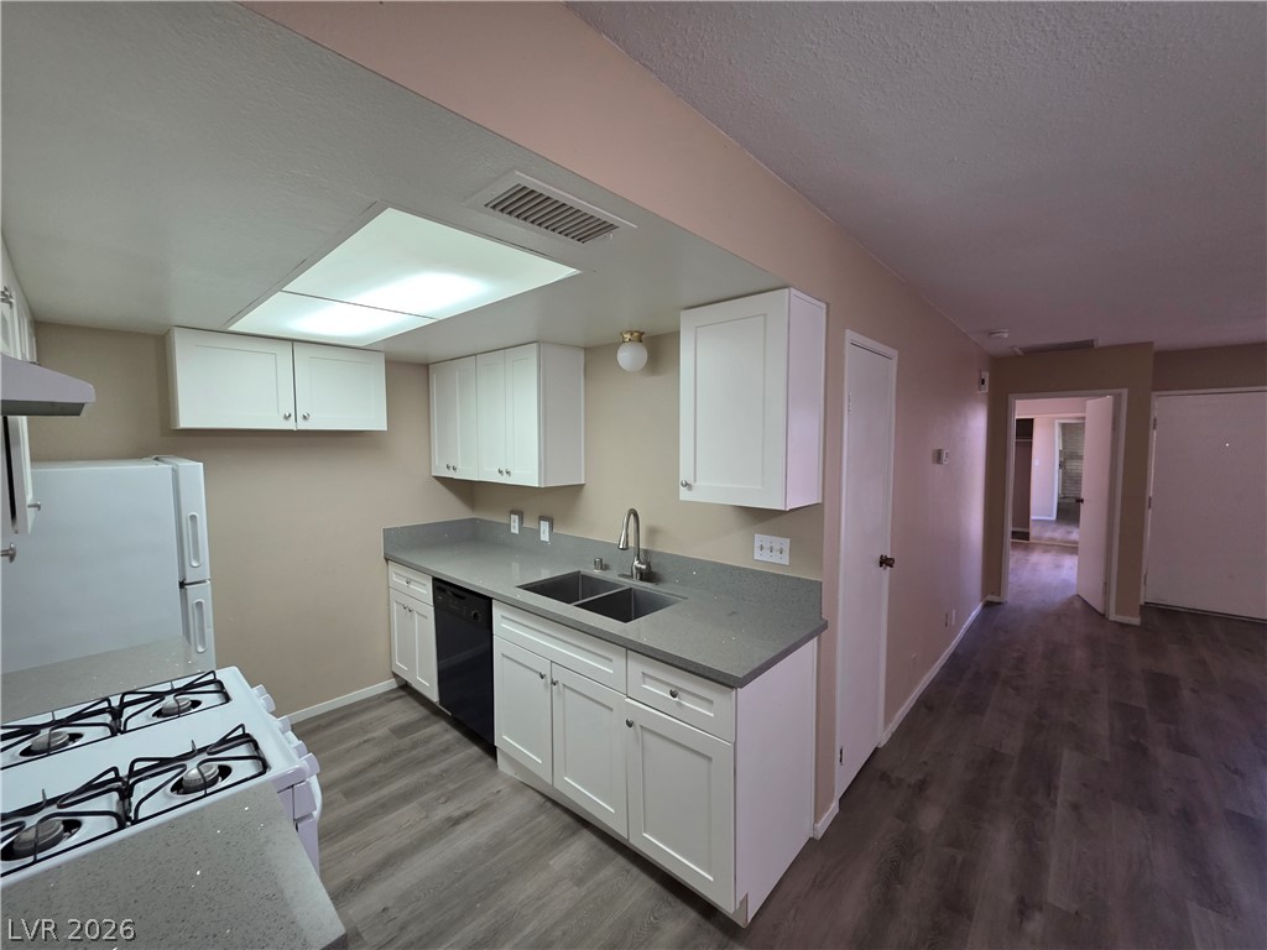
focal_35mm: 13
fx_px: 476
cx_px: 634
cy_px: 475
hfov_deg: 106.2
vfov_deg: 89.9
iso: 200
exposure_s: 1/60
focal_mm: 2.2
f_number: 1.9
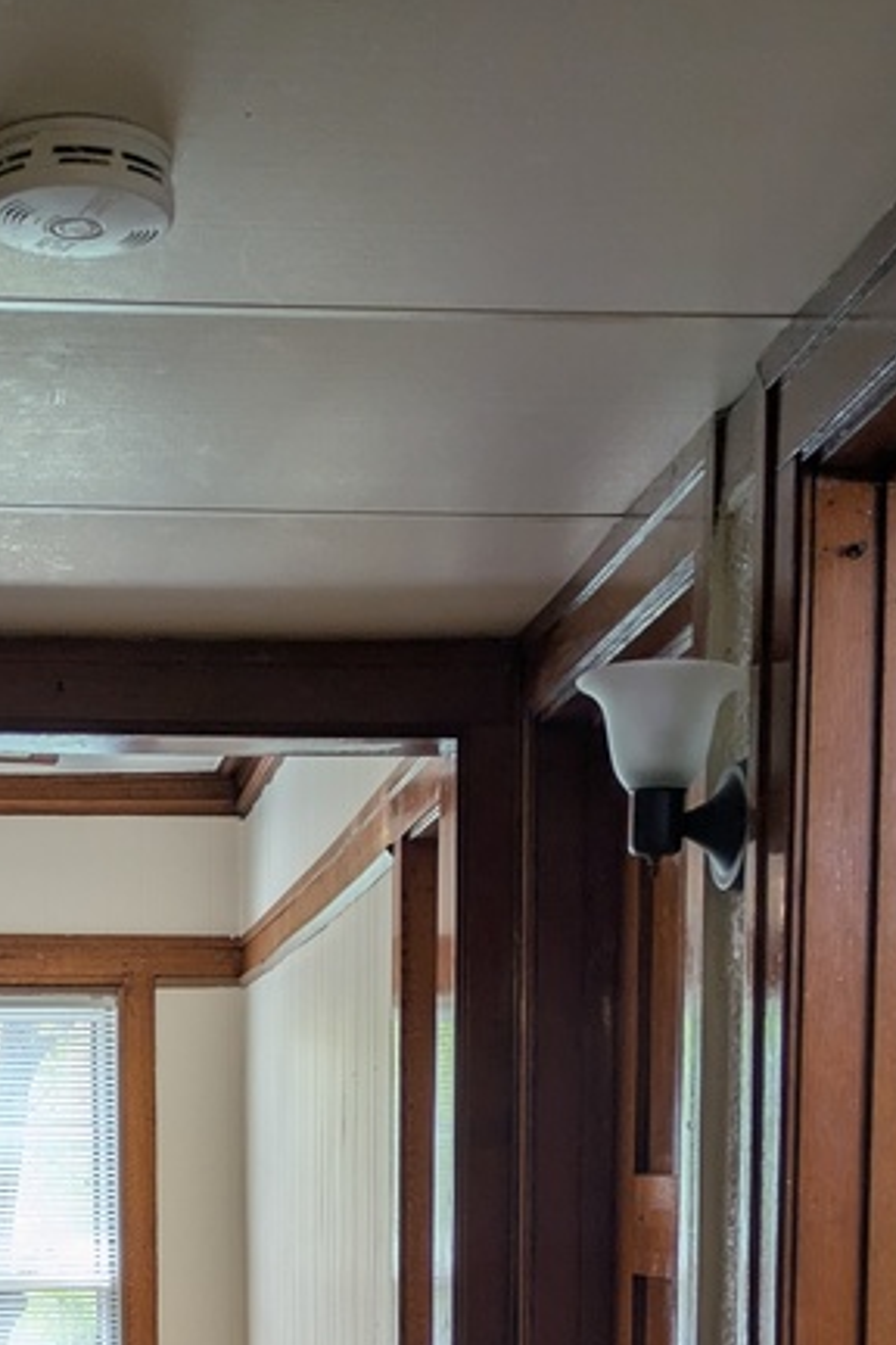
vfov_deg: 28.3
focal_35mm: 65
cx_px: 232
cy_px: 1457
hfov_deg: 20.8
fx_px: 2426
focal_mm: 5.43
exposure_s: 1/60
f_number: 1.89
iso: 60
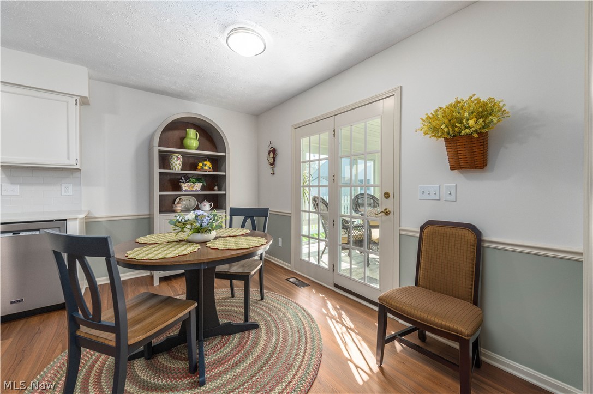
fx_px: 230
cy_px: 197
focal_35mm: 14
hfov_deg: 104.3
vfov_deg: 81.1
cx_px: 296
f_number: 9
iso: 64
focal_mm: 14
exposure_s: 1/60
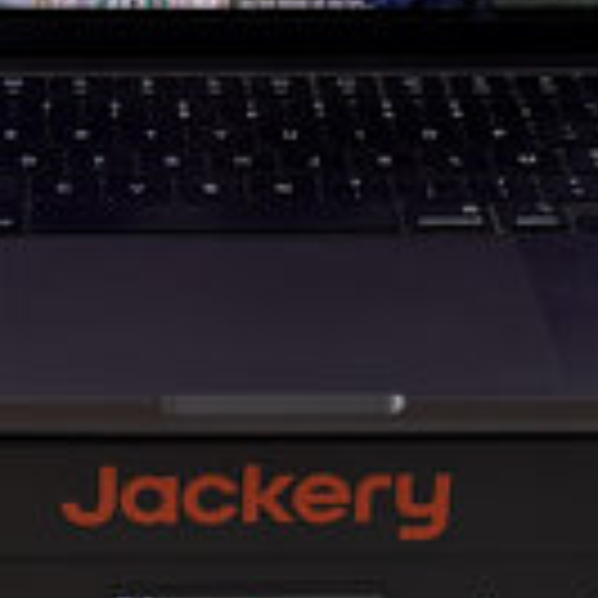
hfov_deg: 13.6
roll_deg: +0.0
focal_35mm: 128
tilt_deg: -28.4
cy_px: 450
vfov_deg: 13.6
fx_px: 2502
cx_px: 139
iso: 100
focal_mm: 6.76
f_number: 1.78
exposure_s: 1/121
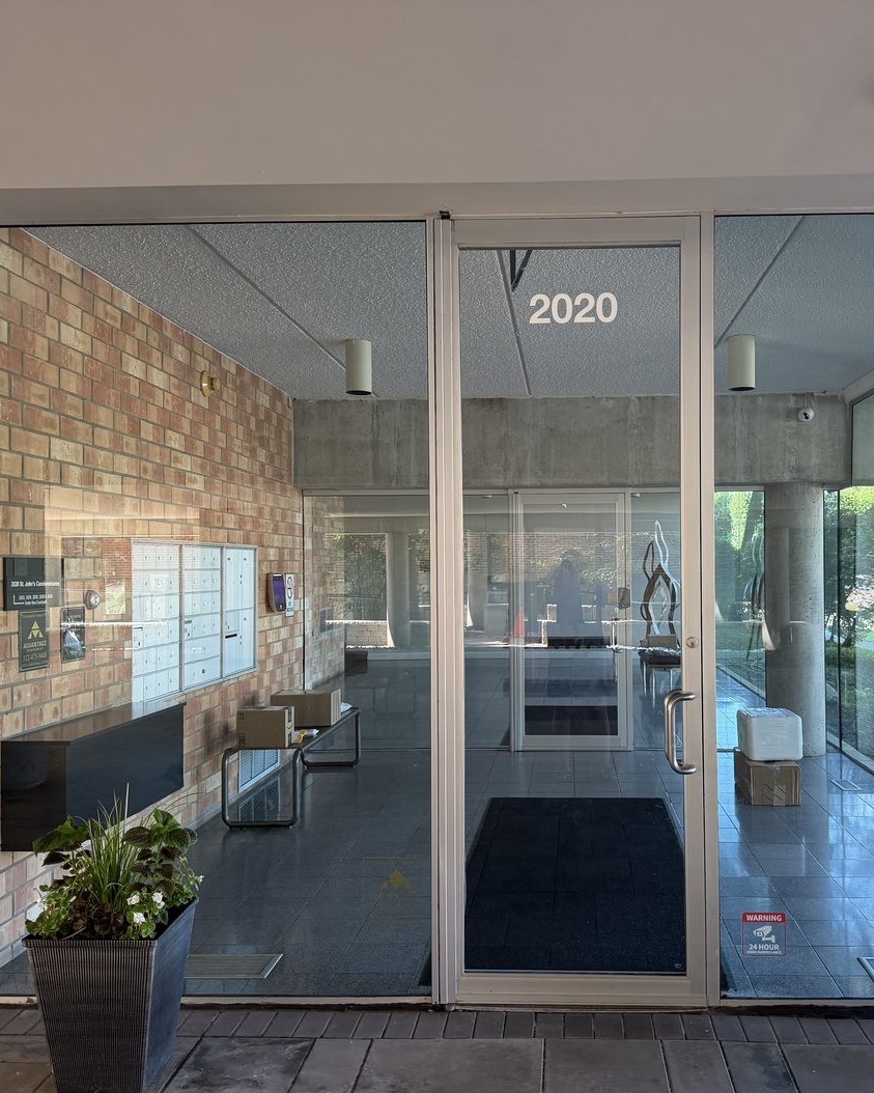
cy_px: 558
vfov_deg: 55.7
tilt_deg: -0.4
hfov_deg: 45.5
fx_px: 1035
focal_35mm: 32
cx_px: 528
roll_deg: +1.8
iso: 200
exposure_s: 1/121
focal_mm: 6.76
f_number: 1.78
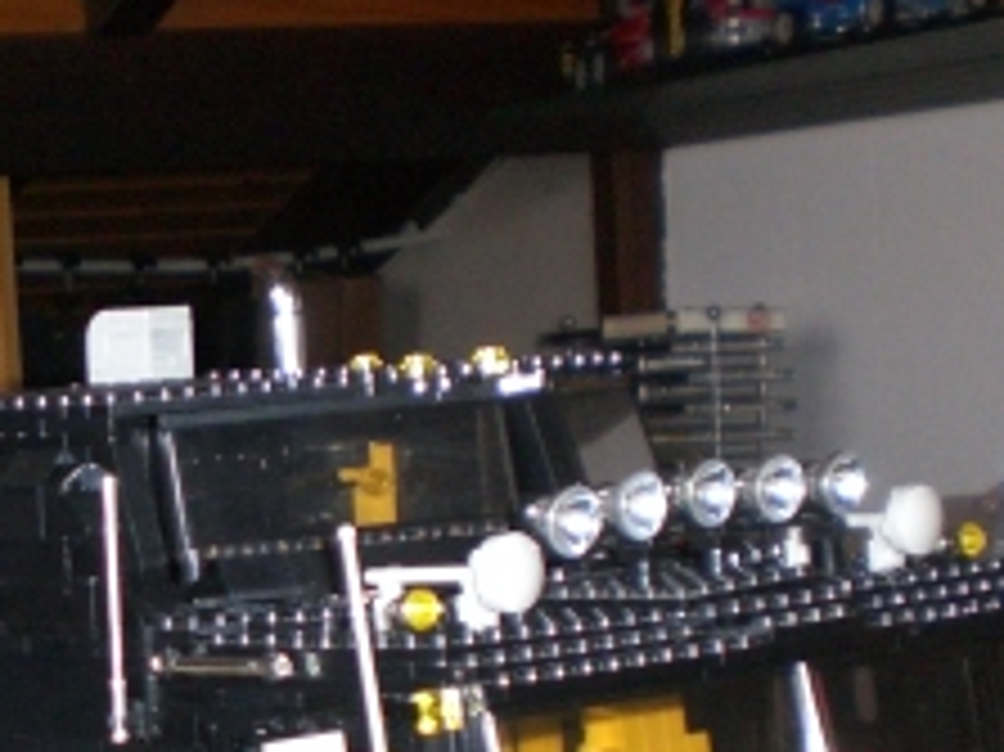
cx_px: -117
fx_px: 3160
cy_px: 757
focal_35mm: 109
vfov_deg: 13.4
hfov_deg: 17.4
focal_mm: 6.3
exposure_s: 1/60
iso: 200
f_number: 3.1
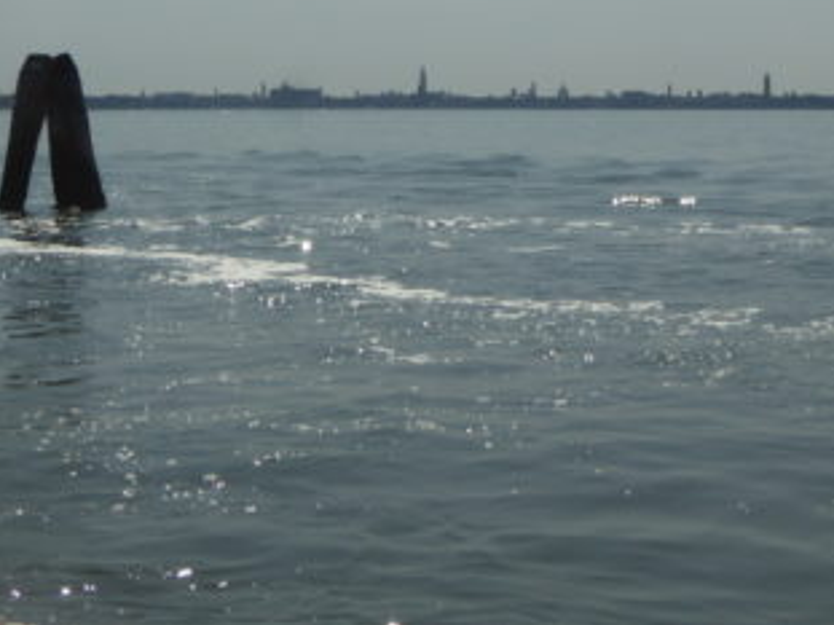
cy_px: 24
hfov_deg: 22.6
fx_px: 2047
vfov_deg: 17.0
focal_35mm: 85
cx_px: 713
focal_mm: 7.8
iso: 100
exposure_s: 1/1600
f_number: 7.1
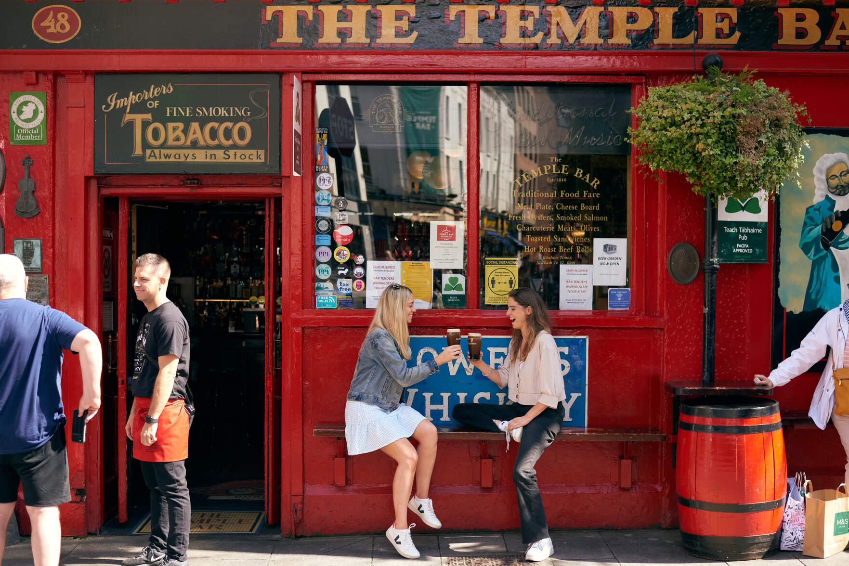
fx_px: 1203
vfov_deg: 26.5
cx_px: 418
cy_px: 279
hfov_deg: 38.9
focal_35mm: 51
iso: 400
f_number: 3.2
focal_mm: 50
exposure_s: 1/1000
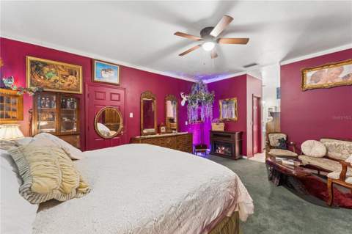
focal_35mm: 14
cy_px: 117
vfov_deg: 81.1
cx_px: 176
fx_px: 137
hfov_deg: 104.3
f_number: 11
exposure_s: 1/5
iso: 800
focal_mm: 14
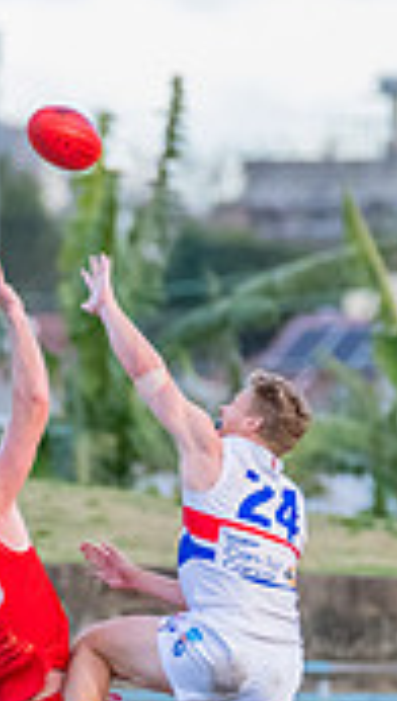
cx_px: 94
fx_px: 30603
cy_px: 724
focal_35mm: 1644
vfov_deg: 1.3
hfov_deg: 0.7
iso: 3200
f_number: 6
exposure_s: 1/1600
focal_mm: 400
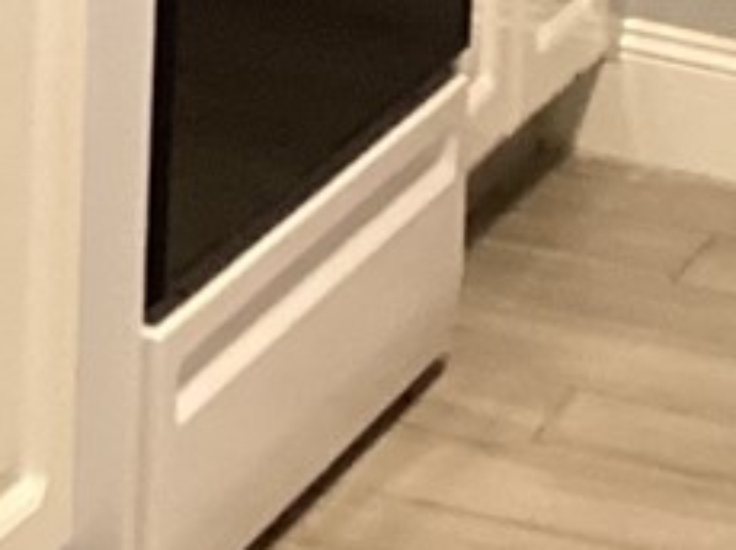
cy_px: -950
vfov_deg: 6.4
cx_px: -518
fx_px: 4588
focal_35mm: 216
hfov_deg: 8.8
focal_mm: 3.3
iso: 250
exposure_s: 1/60
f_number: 2.4
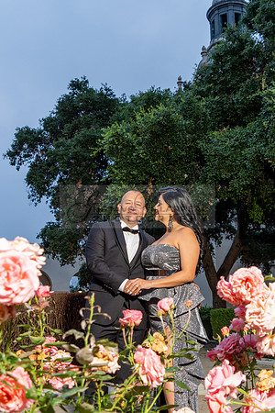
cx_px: 107
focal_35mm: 44
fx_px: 503
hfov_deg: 30.5
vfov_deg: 44.3
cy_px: 252
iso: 400
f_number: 4
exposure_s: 1/200
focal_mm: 24
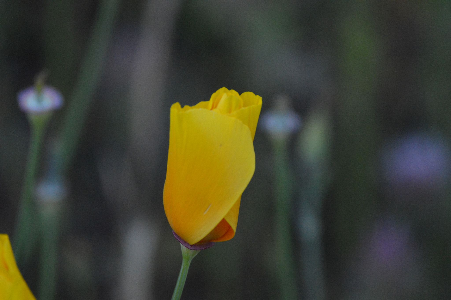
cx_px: 226
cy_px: 150
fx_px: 3755
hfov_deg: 6.9
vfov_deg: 4.6
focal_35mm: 300
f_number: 10
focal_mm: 200
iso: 3200
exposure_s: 1/800
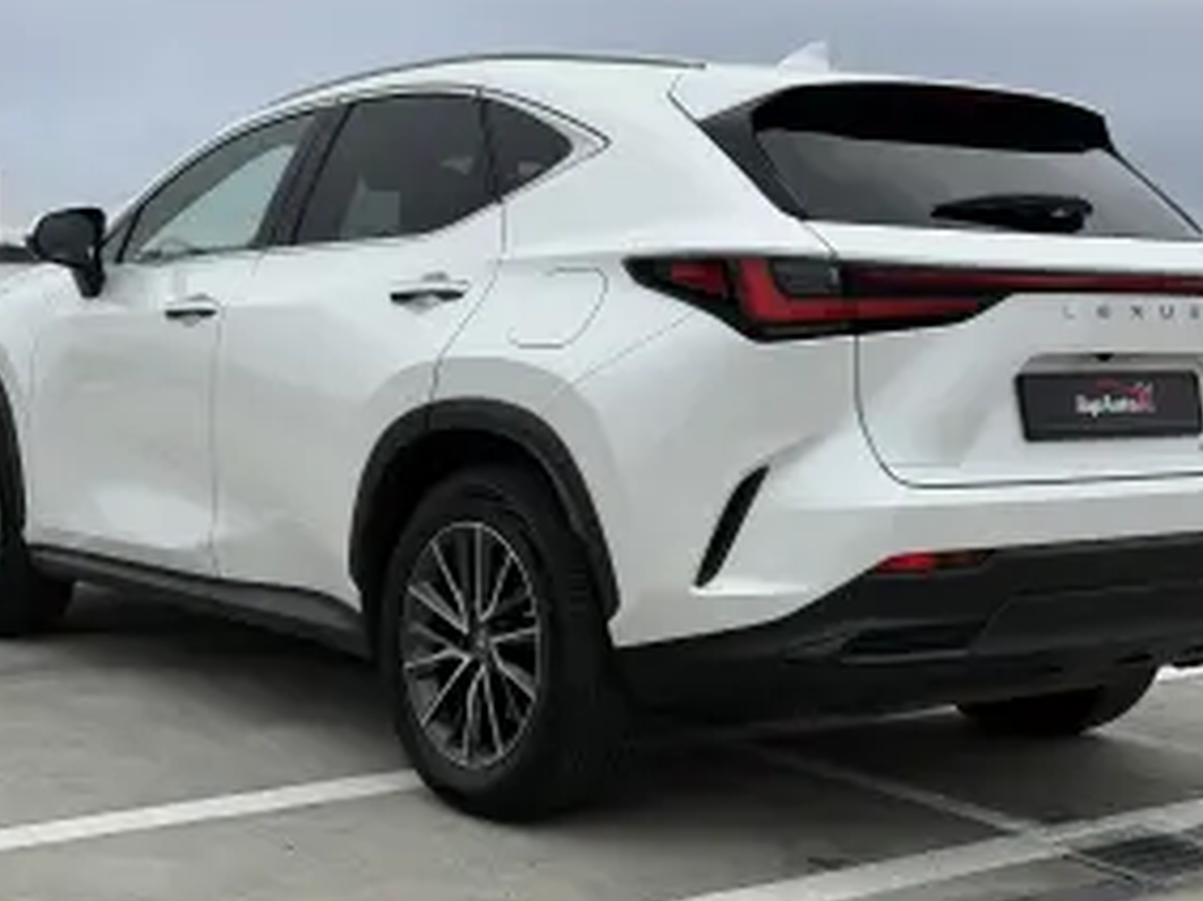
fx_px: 2119
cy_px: 408
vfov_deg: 24.0
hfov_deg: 31.7
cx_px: 621
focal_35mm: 61
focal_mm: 6.76
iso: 64
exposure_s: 1/837
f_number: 1.78
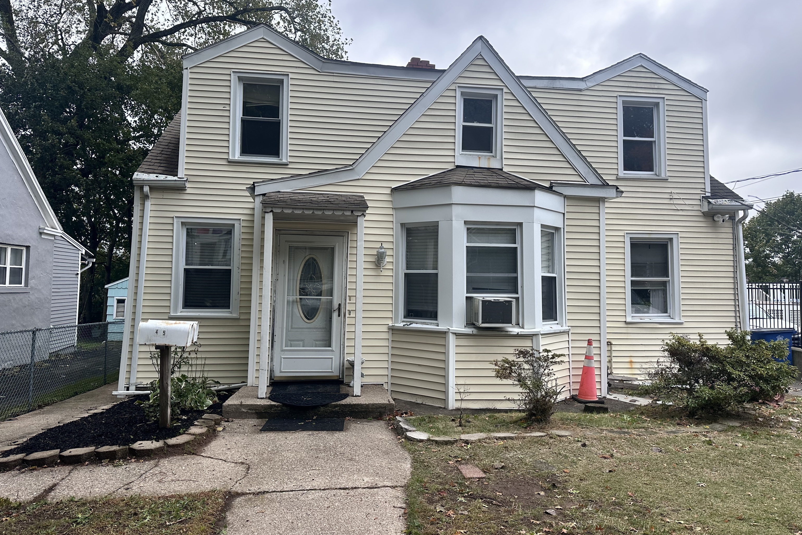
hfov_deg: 71.5
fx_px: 557
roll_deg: -1.0
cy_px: 244
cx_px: 401
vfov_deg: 51.2
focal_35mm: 25
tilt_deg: +3.5
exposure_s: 1/879
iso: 80
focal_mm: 6.86
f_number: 1.78
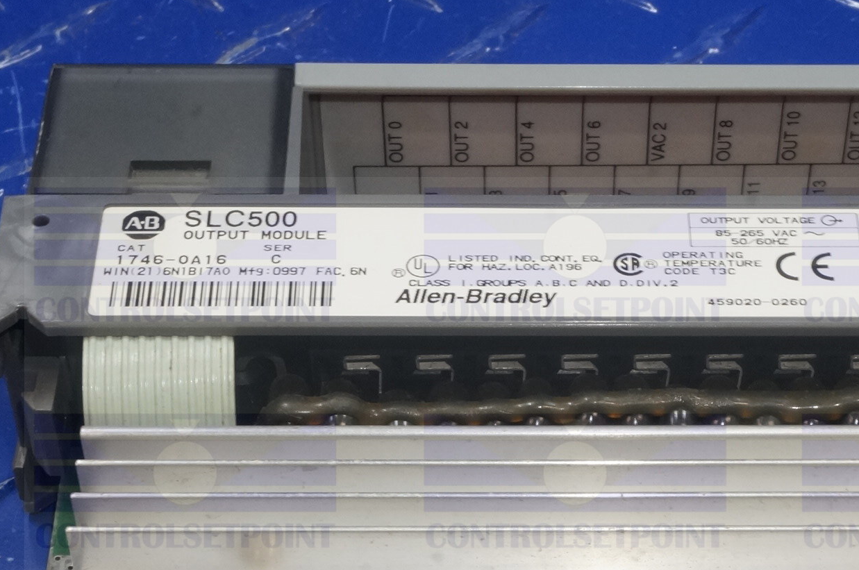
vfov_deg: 14.2
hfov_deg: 21.4
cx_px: 535
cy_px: 561
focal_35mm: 95
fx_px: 2264
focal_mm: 32
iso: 800
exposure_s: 1/6
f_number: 22
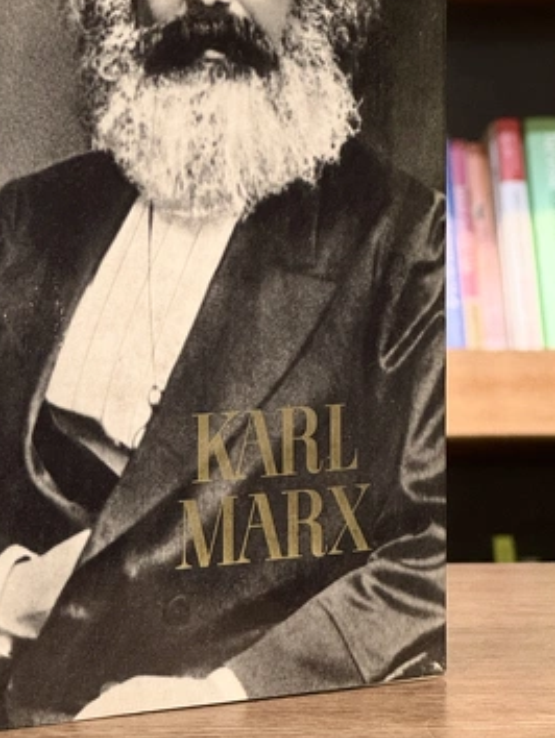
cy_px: 210
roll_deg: -0.5
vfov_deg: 13.3
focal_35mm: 148
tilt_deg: +0.1
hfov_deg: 10.0
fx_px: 3160
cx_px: 101
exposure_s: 1/99
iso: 250
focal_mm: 9
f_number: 2.8
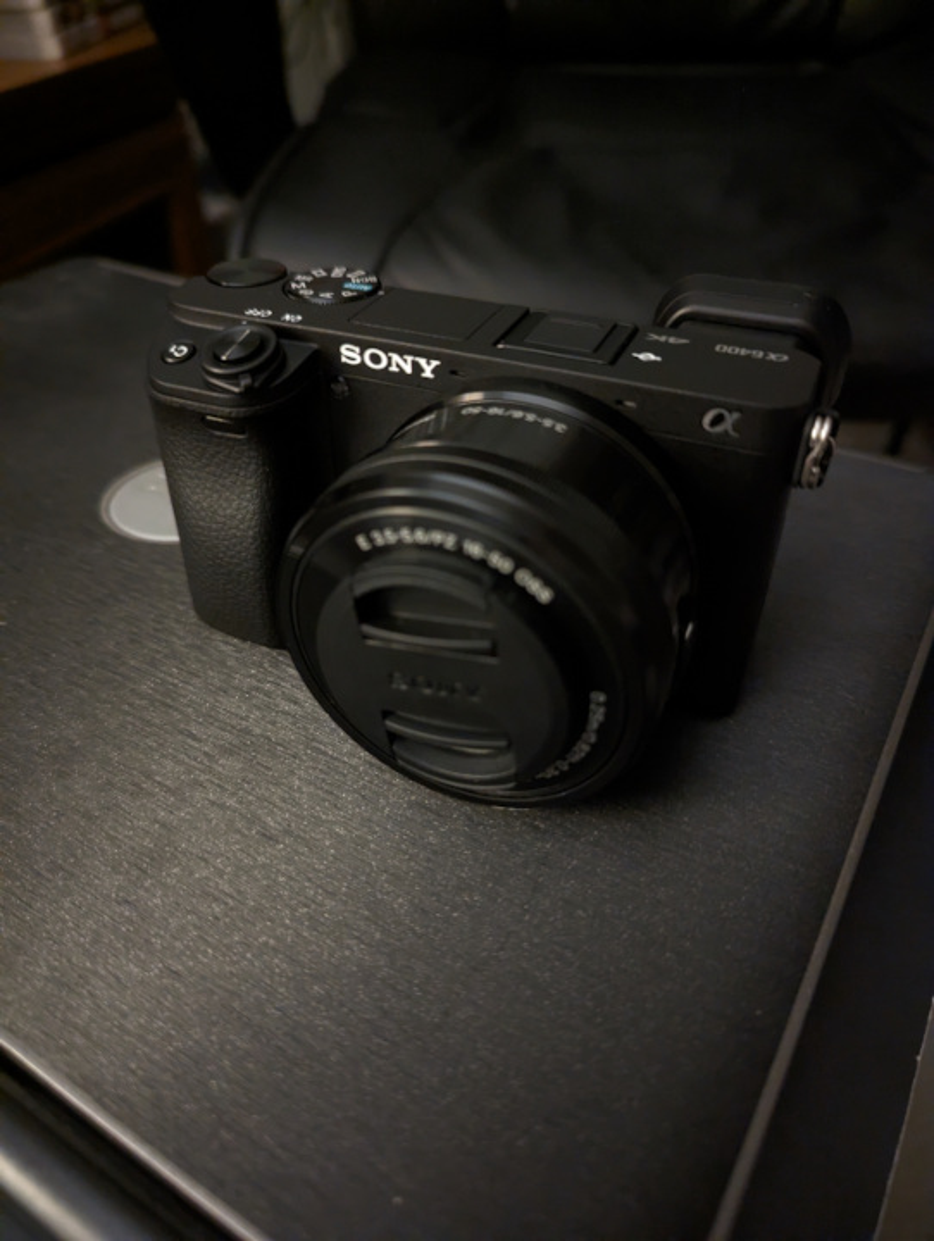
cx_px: 467
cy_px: 620
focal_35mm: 24
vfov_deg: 71.5
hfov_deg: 56.9
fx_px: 861
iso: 4621
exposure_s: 1/24
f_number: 1.85
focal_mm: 6.81
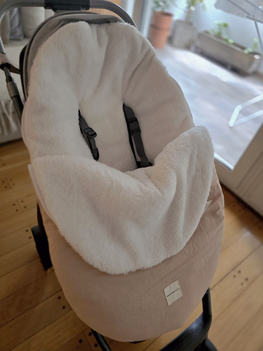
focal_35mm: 23
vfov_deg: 73.9
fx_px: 233
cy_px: 176
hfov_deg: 58.9
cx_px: 132
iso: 640
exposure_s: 1/101
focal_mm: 6.3
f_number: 1.7
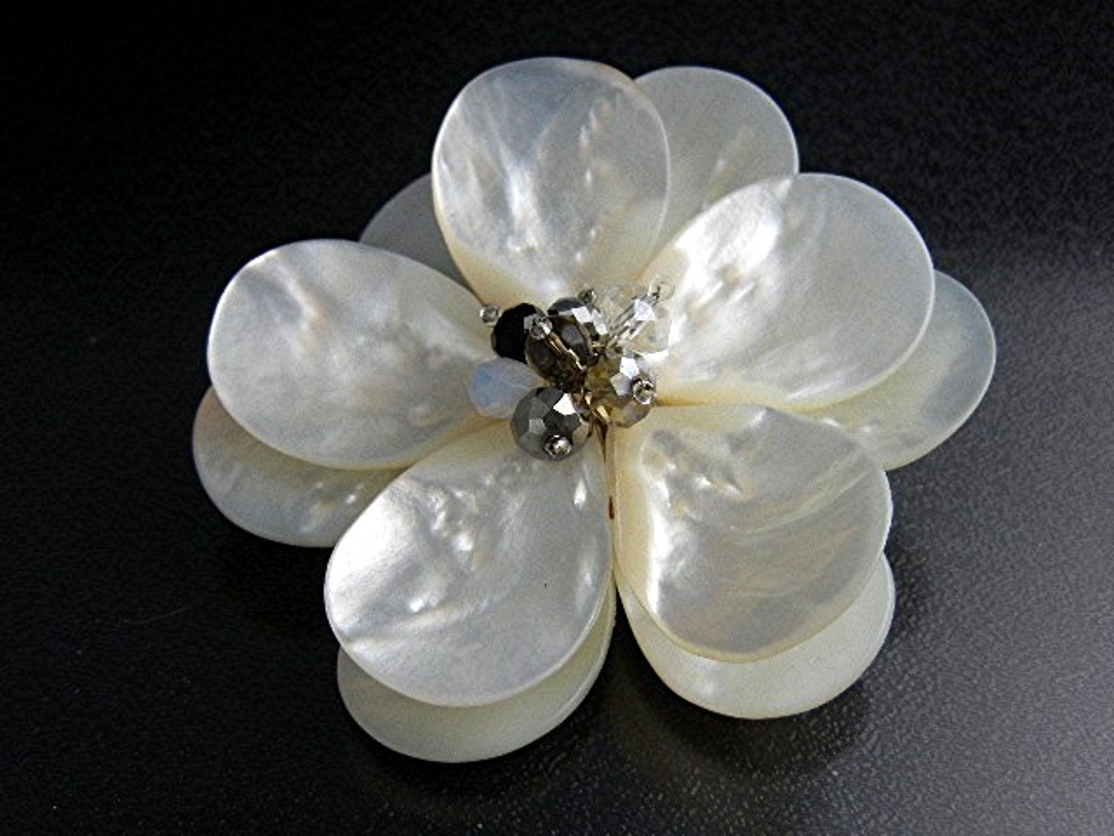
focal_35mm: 52
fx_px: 1673
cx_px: 557
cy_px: 418
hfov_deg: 36.8
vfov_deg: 28.0
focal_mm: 9.3
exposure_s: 1/39.8
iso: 160
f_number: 3.9
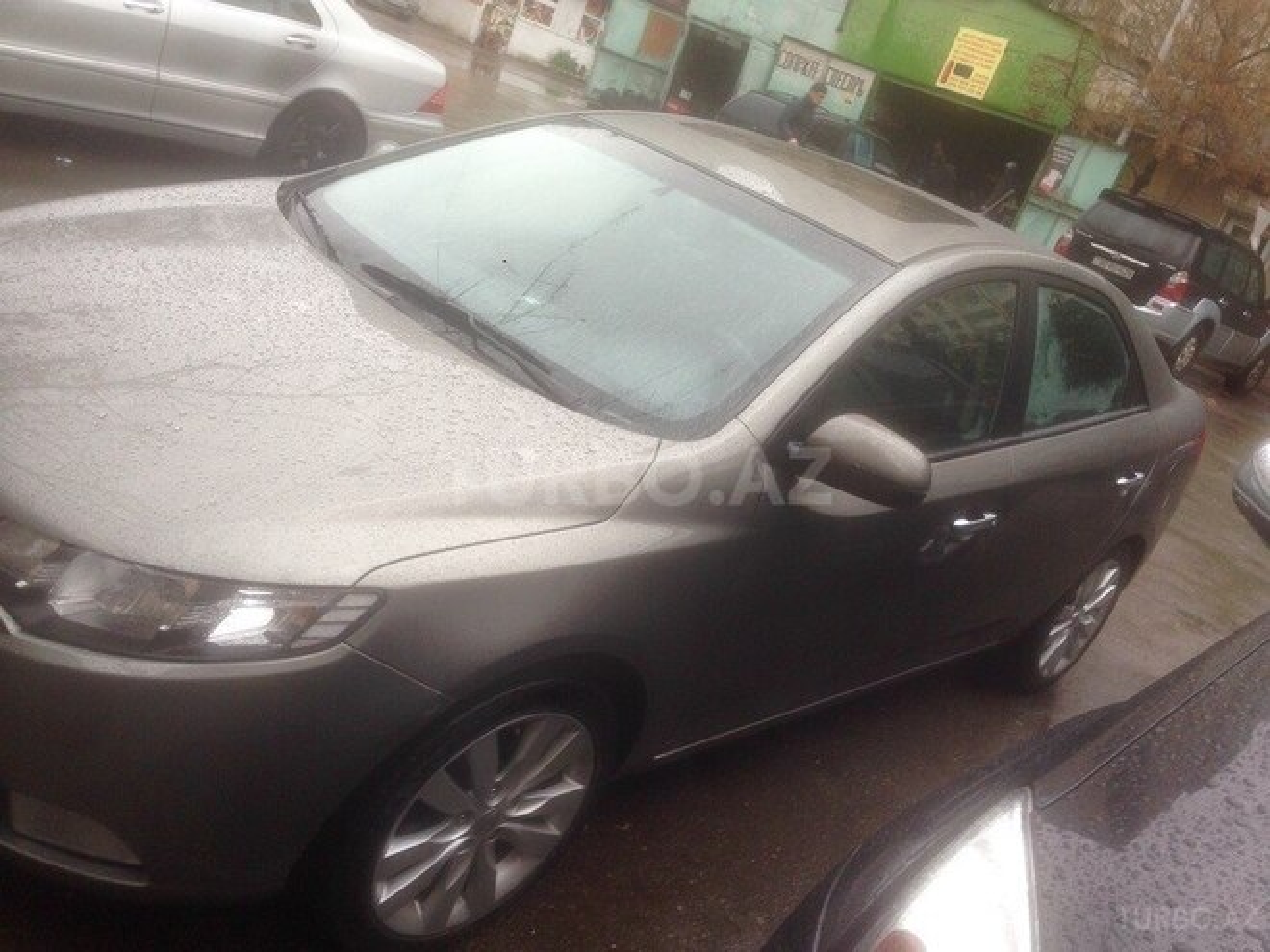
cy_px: 476
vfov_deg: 42.9
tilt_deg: -19.3
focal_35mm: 33
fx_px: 1211
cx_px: 635
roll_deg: -19.4
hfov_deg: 55.4
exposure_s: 1/60
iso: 50
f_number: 2.4
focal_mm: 4.12
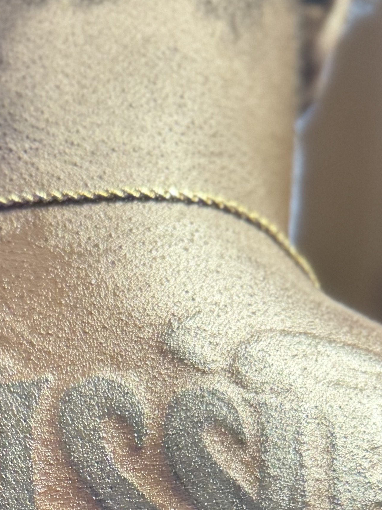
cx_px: 87
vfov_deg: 21.5
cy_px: 704
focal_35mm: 80
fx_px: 1177
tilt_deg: -21.5
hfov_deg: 18.3
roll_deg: -0.1
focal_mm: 6.86
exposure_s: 1/46
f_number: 1.78
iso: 800
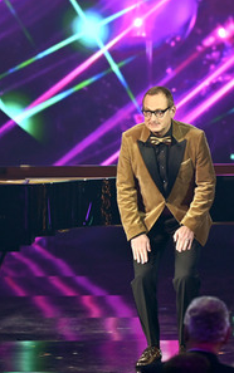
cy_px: 186
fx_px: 2680
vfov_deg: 8.0
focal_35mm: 263
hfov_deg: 5.0
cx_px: 17
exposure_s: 1/250
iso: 640
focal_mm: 170
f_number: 2.8
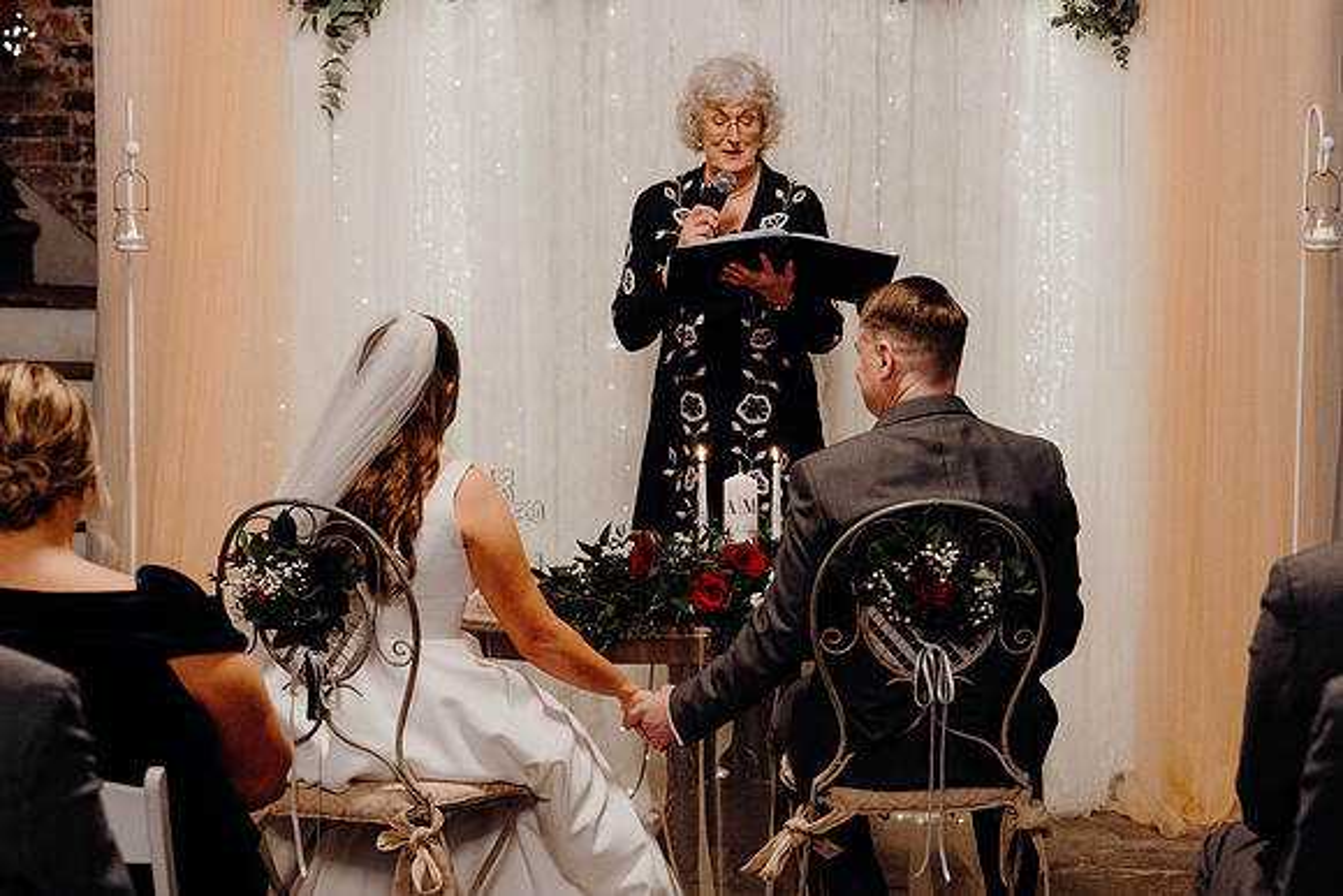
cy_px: 448
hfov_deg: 22.6
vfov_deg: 15.2
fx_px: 3358
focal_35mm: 90
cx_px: 672
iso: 2500
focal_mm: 60
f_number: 3.5
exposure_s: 1/160
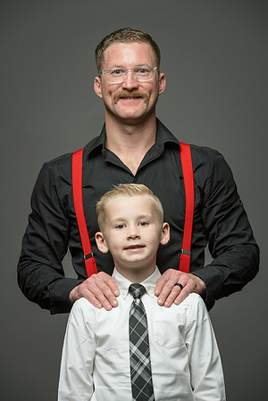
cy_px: 200
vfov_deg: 10.8
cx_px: 134
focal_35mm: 190
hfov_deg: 7.2
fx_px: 2122
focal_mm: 190
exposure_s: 1/160
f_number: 9
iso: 400
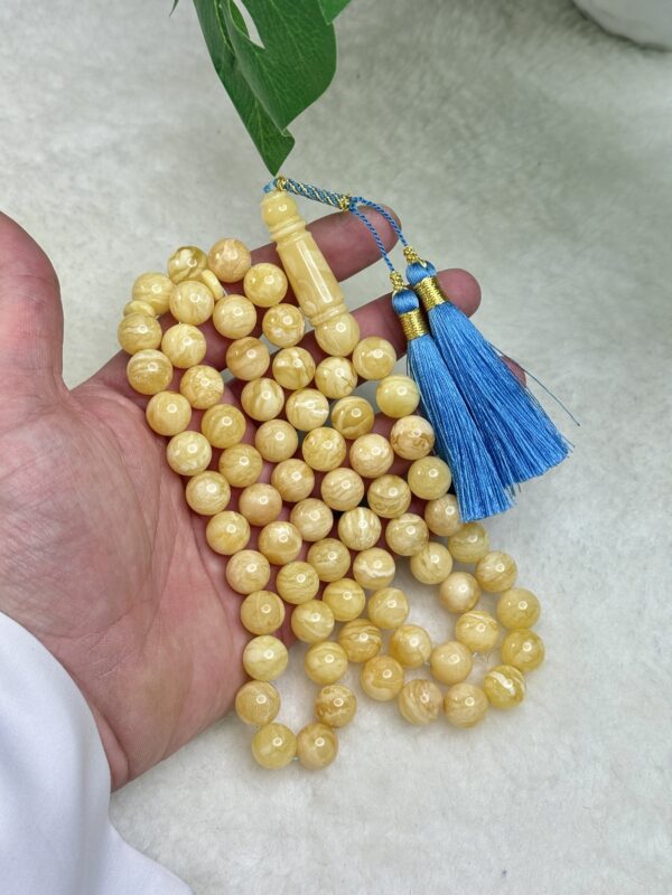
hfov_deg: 30.3
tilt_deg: -58.6
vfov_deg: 39.7
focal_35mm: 48
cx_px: 336
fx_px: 1242
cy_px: 448
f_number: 1.78
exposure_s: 1/126
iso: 64
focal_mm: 6.76
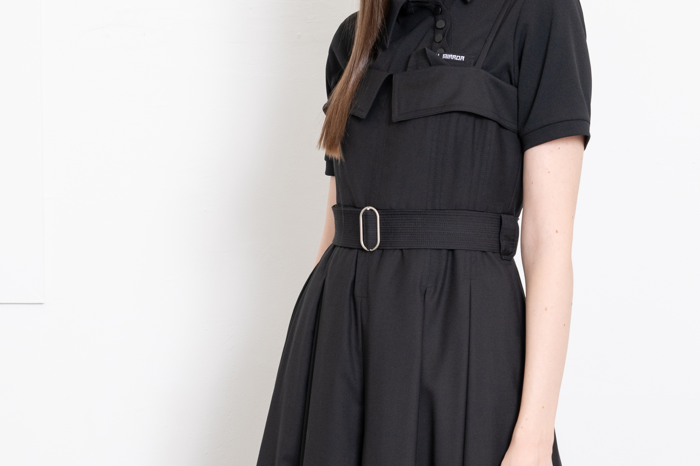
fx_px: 2450
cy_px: 436
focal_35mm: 126
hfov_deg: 16.2
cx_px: 470
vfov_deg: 10.8
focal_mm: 54
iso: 250
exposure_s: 1/125
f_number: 6.3
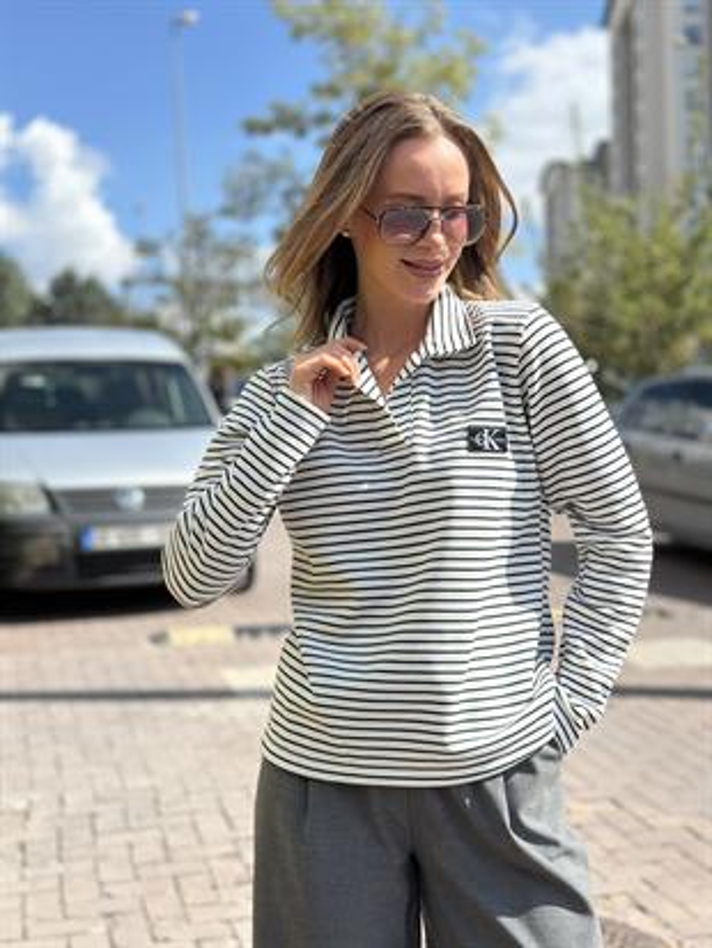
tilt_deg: +0.0
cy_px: 474
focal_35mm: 48
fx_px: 1316
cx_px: 356
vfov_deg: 39.6
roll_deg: +1.1
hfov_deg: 30.3
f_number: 1.78
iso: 80
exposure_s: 1/5882
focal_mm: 6.86
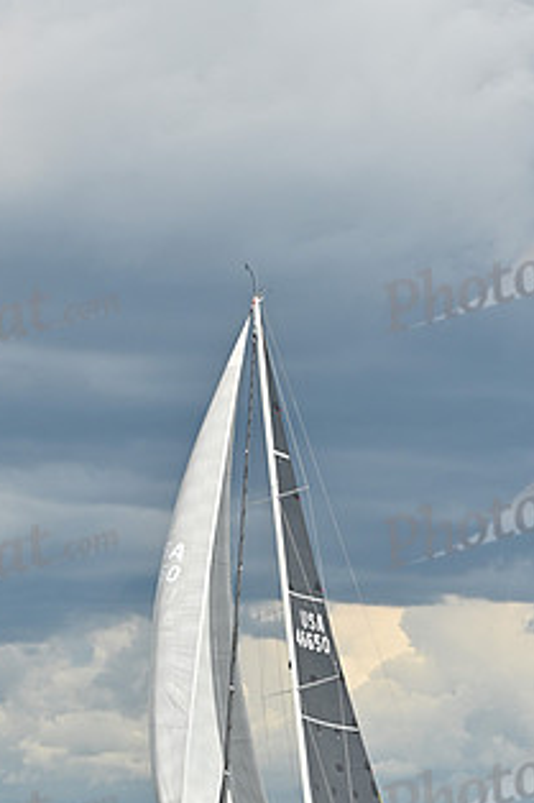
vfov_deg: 11.1
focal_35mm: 185
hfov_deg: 7.4
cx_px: 252
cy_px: 673
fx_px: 4120
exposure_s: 1/800
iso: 250
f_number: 5.6
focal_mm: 100
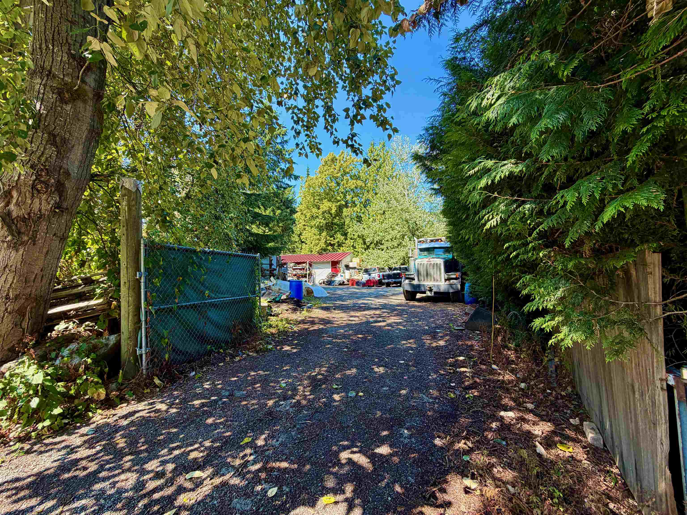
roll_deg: +0.8
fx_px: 278
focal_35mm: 14
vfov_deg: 85.7
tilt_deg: +3.5
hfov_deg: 102.1
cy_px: 258
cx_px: 344
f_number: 2.2
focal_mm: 2.22
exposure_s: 1/134
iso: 50
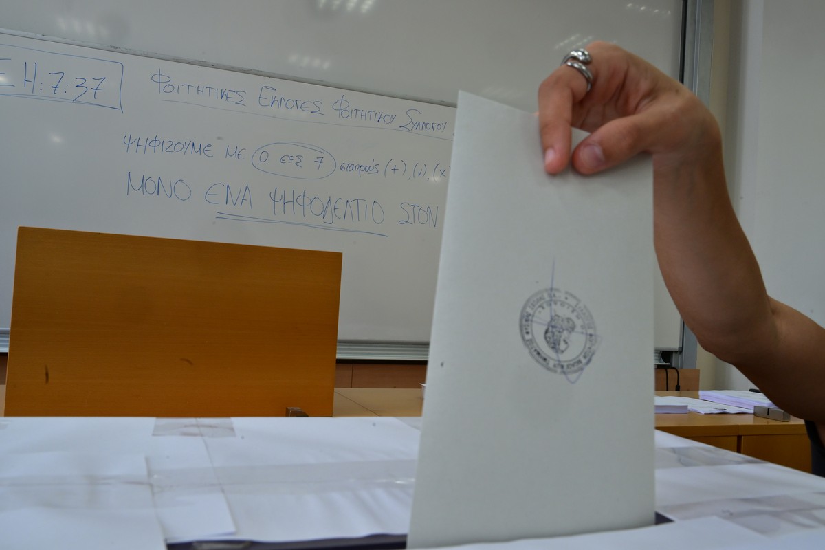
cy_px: 275
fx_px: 710
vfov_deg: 42.3
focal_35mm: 31
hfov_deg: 60.3
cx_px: 412
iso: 1250
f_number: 18
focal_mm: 31
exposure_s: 1/20
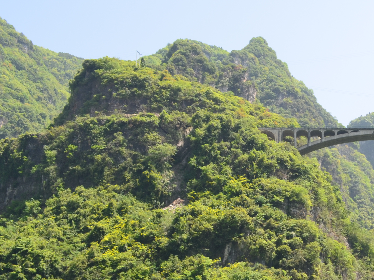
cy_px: 216
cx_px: 393
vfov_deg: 24.5
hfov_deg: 29.9
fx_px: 637
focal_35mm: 59
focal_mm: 18
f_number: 11
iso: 200
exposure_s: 1/125
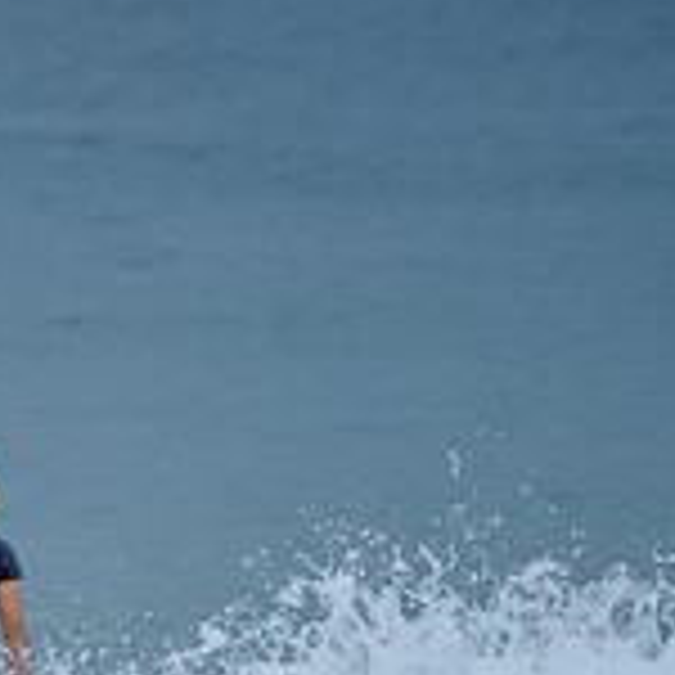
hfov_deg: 1.1
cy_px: 799
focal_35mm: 1581
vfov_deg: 1.1
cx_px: -18
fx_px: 34879
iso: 320
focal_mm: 480
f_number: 5.6
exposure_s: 1/2000
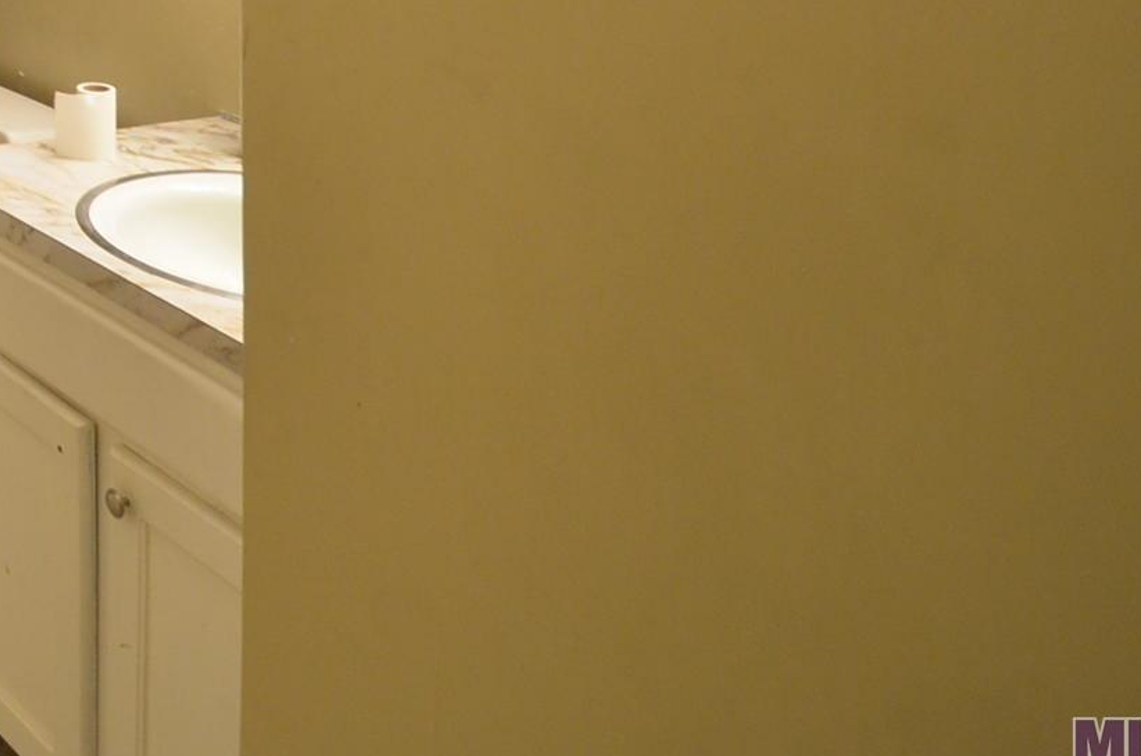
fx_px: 1423
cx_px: -432
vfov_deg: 24.2
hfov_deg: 31.0
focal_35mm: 45
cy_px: -335
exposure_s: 1/60
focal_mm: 10
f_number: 4
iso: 720
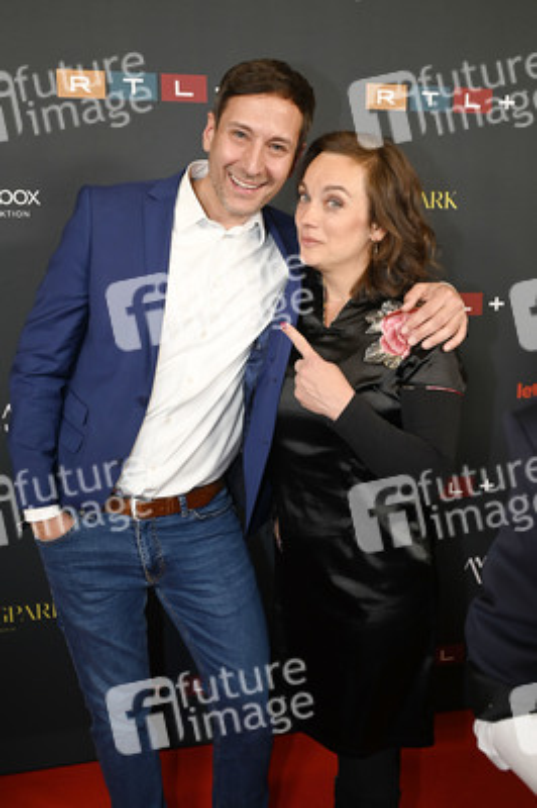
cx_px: 268
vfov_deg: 58.8
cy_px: 404
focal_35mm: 32
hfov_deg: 41.0
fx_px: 717
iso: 1250
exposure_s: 1/160
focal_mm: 32
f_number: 6.3
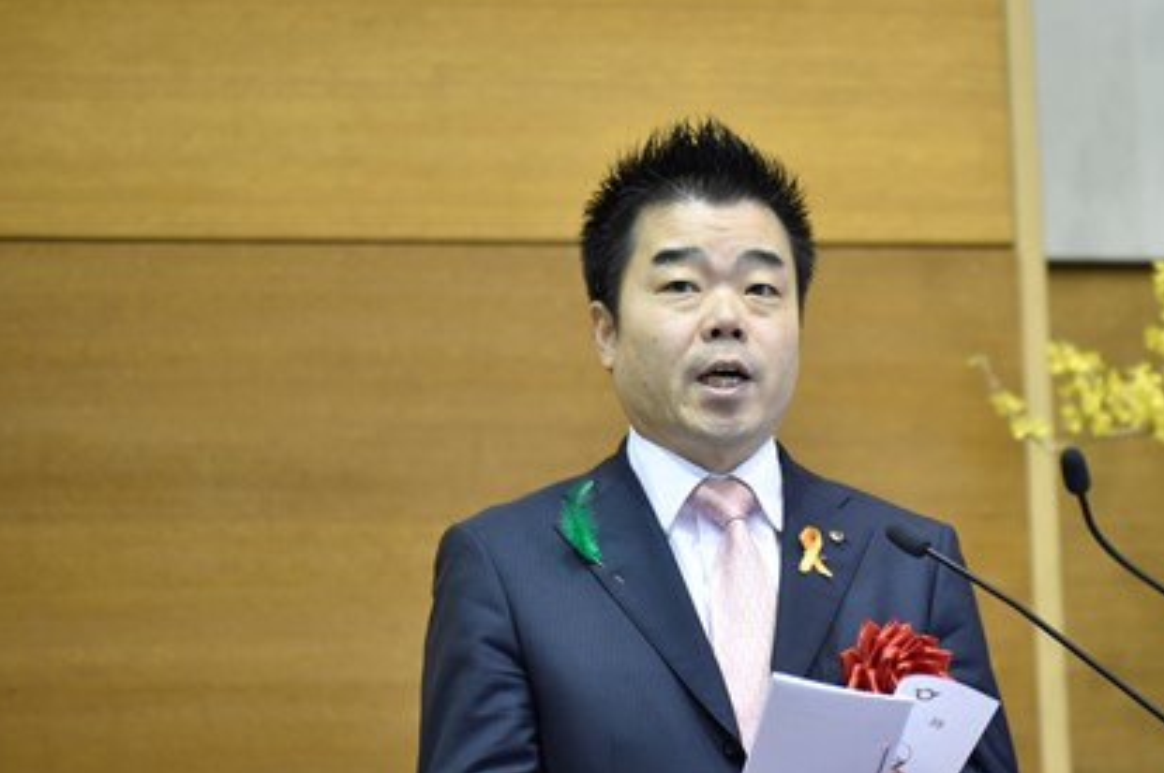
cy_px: 476
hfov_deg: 6.7
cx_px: 872
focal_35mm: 309
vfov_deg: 4.4
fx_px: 9979
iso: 1600
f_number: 2.8
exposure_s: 1/125
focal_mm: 200
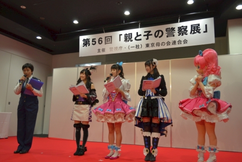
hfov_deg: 57.2
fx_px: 222
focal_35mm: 33
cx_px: 121
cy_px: 81
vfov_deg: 40.0
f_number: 4.5
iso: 400
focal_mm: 22
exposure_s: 1/80
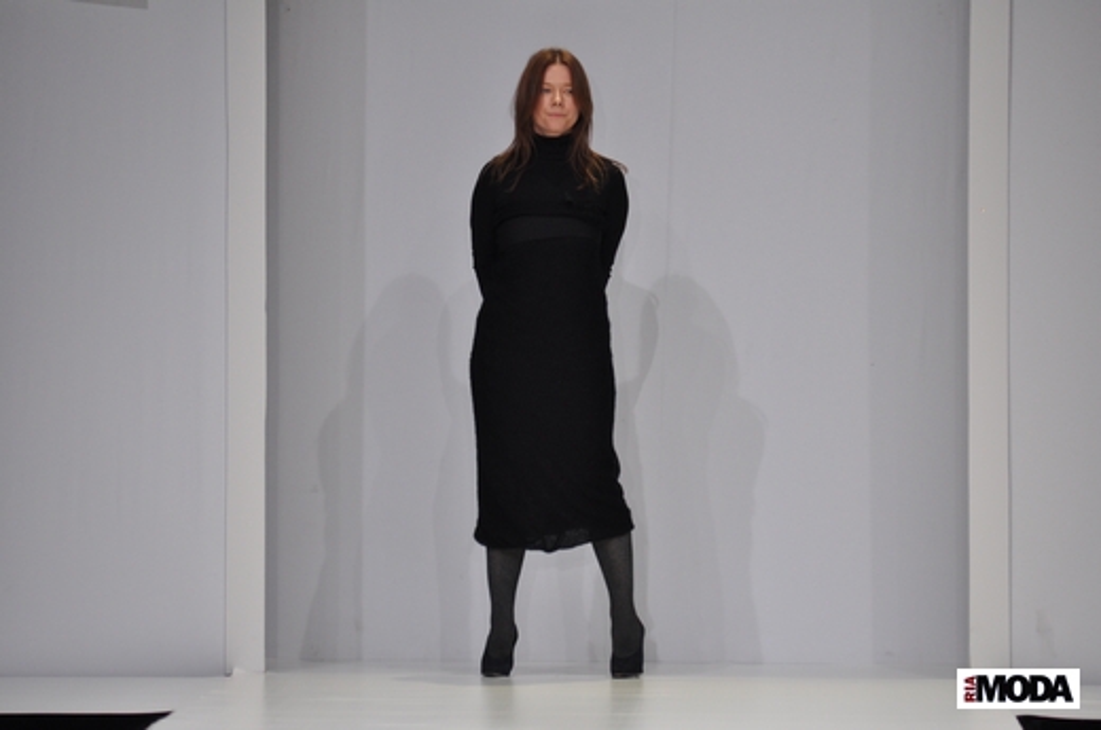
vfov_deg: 4.9
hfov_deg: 7.4
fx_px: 8474
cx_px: 550
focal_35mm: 278
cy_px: 365
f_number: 3.5
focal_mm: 185
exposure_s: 1/250
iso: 640
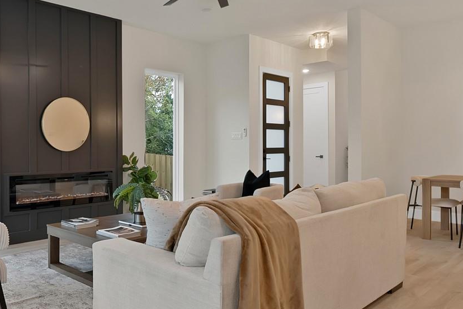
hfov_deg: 61.5
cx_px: 141
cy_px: 145
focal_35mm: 29
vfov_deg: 45.0
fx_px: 373
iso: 640
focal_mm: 12
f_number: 9
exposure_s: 1/2
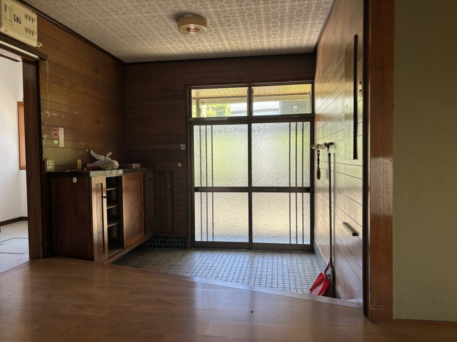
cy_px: 171
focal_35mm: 26
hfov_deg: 67.3
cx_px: 228
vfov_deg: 53.1
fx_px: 343
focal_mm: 5.96
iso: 64
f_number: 1.6
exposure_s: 1/121
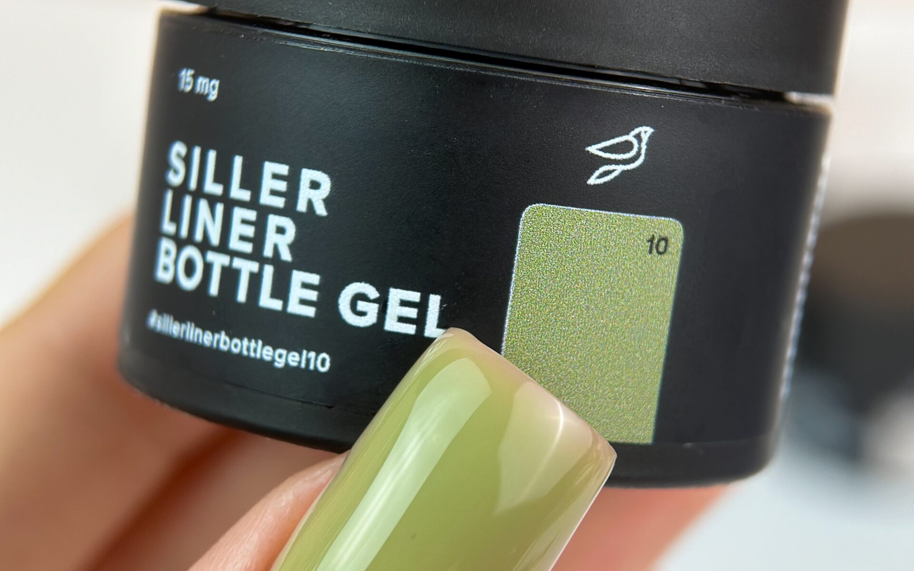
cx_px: 457
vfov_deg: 19.1
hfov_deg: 30.2
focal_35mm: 68
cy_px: 295
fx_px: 1694
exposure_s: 1/500
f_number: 1.8
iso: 80
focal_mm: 6.86
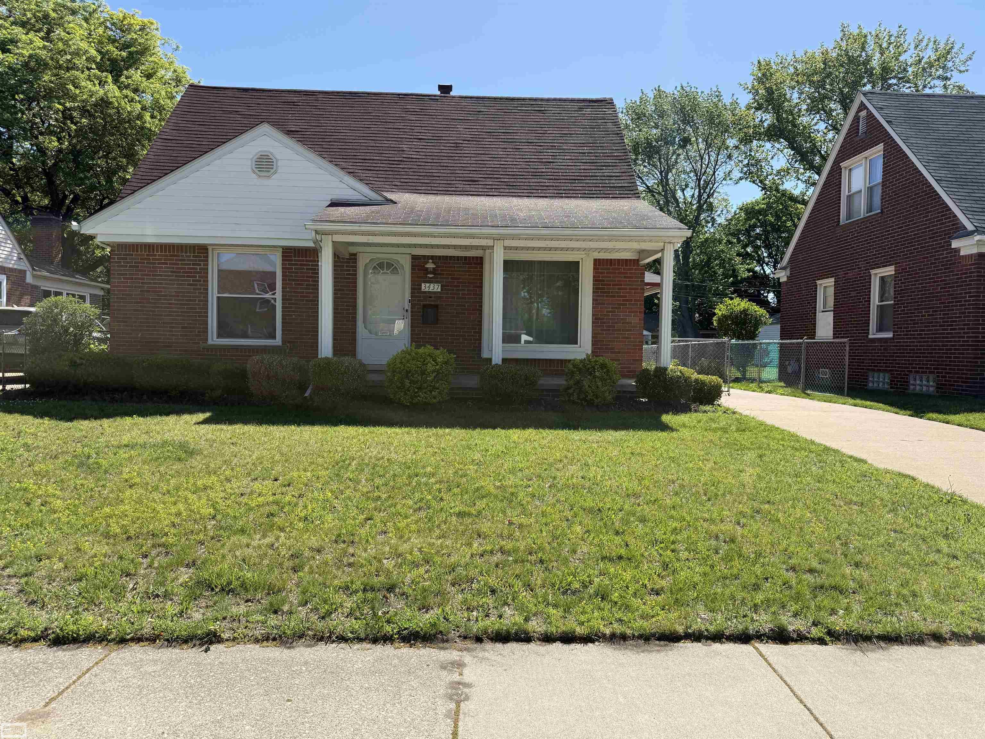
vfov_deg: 56.8
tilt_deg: -1.4
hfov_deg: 71.6
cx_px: 492
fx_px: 683
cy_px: 370
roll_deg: -0.8
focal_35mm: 24
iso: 80
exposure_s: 1/2907
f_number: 1.78
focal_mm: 6.76
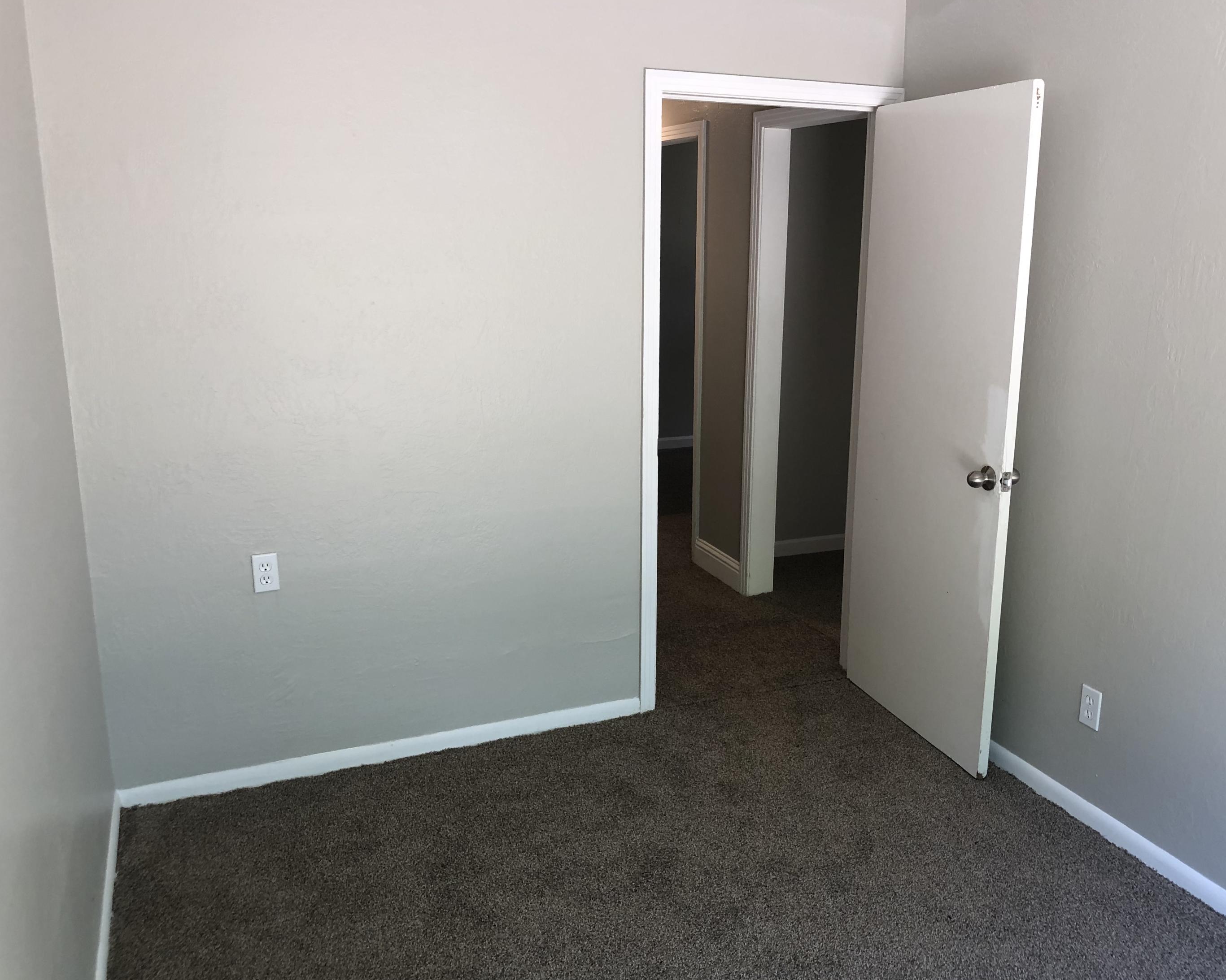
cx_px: 659
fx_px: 1088
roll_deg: -1.0
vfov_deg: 48.5
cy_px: 493
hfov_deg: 58.7
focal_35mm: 30
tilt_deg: -14.4
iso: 25
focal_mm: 3.99
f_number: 1.8
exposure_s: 1/40
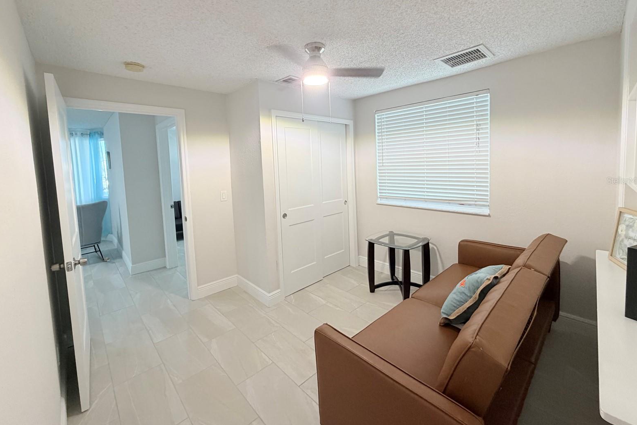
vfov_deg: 76.8
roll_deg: +2.7
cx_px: 317
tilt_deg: -3.6
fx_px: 265
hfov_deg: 100.4
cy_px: 180
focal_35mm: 15
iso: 250
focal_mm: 2.22
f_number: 2.2
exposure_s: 1/111
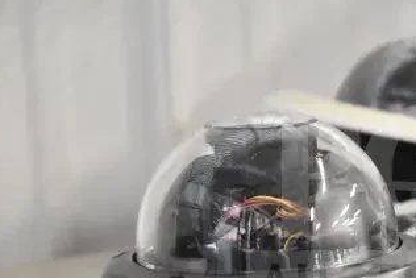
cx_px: 394
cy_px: 209
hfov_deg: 18.2
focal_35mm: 110
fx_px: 1272
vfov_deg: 12.4
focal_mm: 38
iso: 6400
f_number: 4.8
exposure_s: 1/80
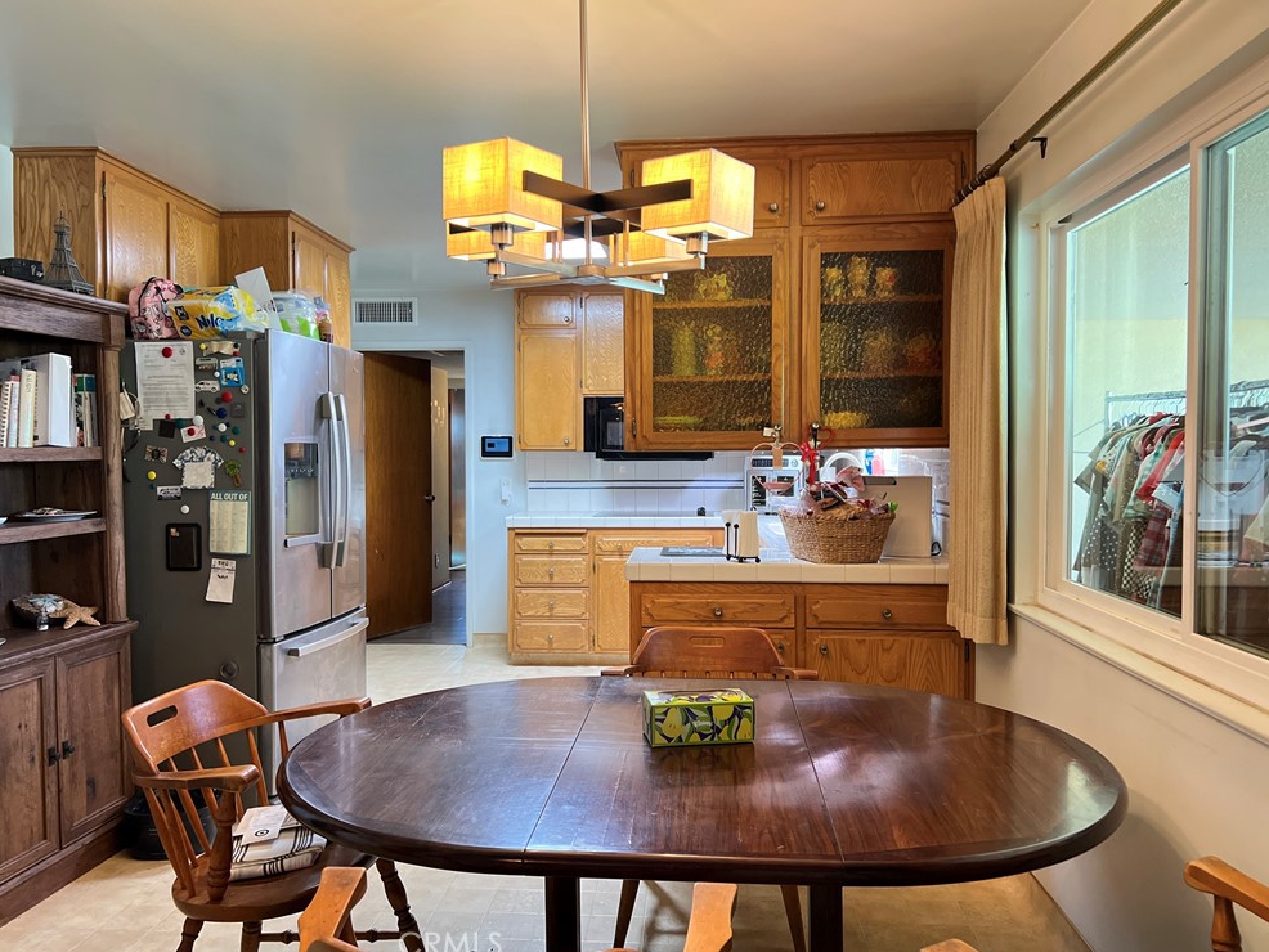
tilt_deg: -1.6
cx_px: 632
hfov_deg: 65.3
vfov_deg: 51.4
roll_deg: +0.2
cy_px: 468
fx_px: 990
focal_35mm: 27
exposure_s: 1/60
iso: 320
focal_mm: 5.7
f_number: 1.5
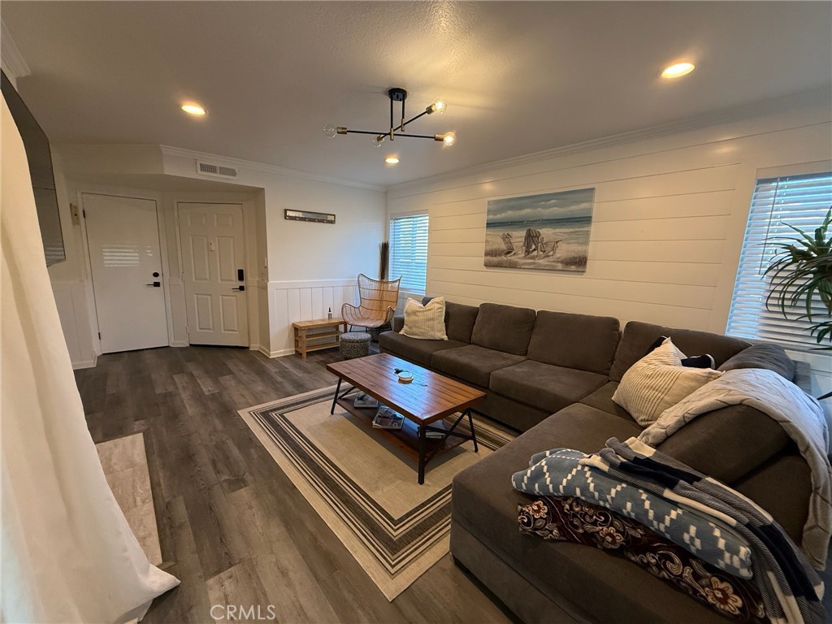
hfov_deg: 102.1
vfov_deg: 85.7
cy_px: 312
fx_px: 336
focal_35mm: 14
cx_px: 416
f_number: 2.2
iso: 400
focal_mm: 2.22
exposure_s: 1/120
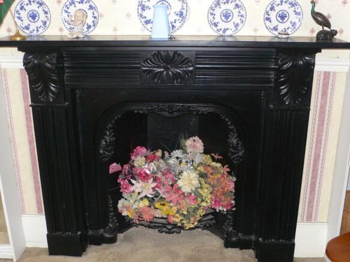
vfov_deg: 35.1
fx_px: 414
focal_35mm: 41
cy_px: 131
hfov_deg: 45.8
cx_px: 175
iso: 160
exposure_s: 1/30
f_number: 3.2
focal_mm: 7.5
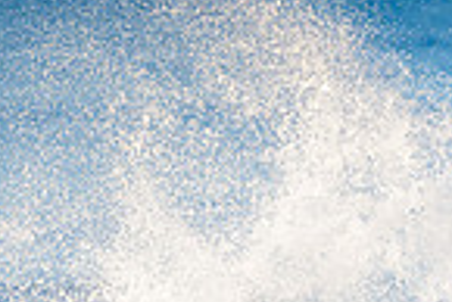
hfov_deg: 1.0
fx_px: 25086
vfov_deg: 0.7
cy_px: 556
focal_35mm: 1996
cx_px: 508
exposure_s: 1/2000
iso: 900
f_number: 5.6
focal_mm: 500
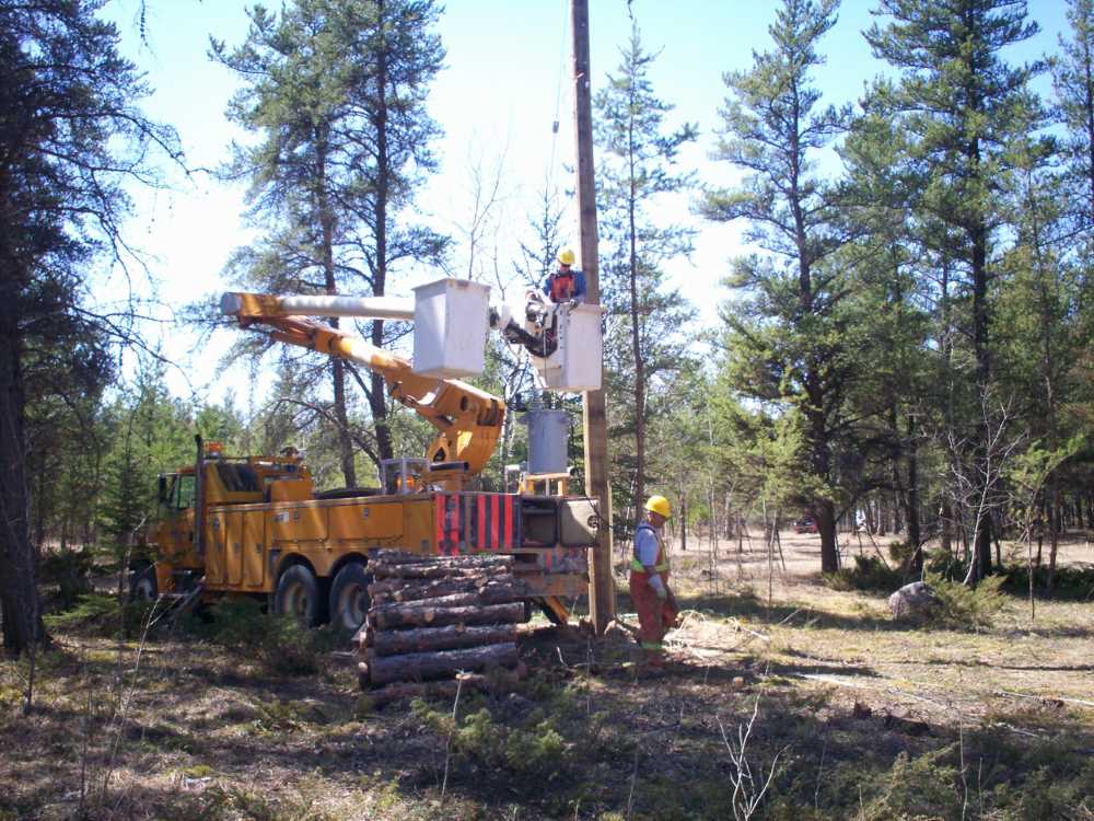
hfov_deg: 51.4
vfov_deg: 39.7
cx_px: 547
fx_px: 1138
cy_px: 410
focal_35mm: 36
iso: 100
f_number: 4.5
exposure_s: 1/180
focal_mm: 6
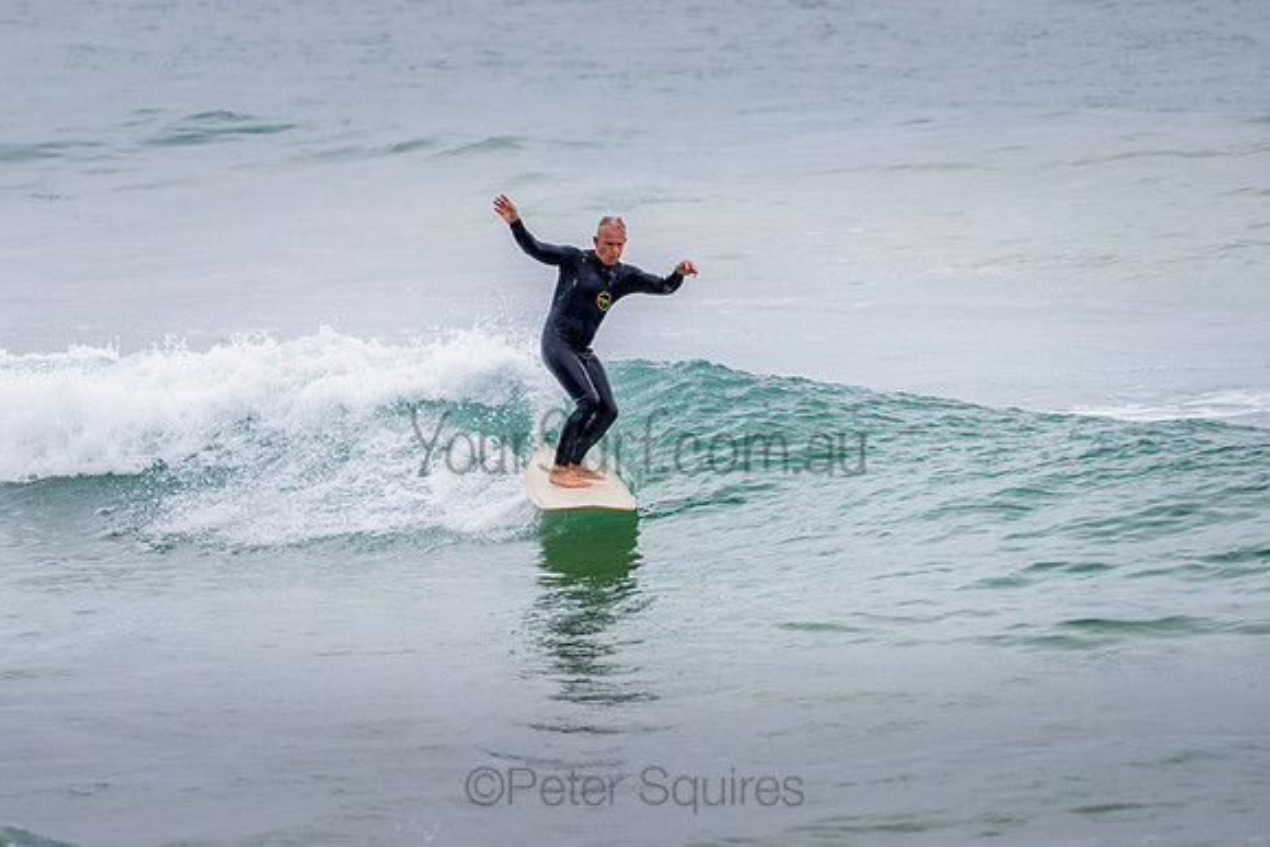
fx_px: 21641
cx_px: 546
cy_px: 392
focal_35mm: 613
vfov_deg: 2.2
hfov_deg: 3.4
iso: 360
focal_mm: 500
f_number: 5.6
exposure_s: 1/1000
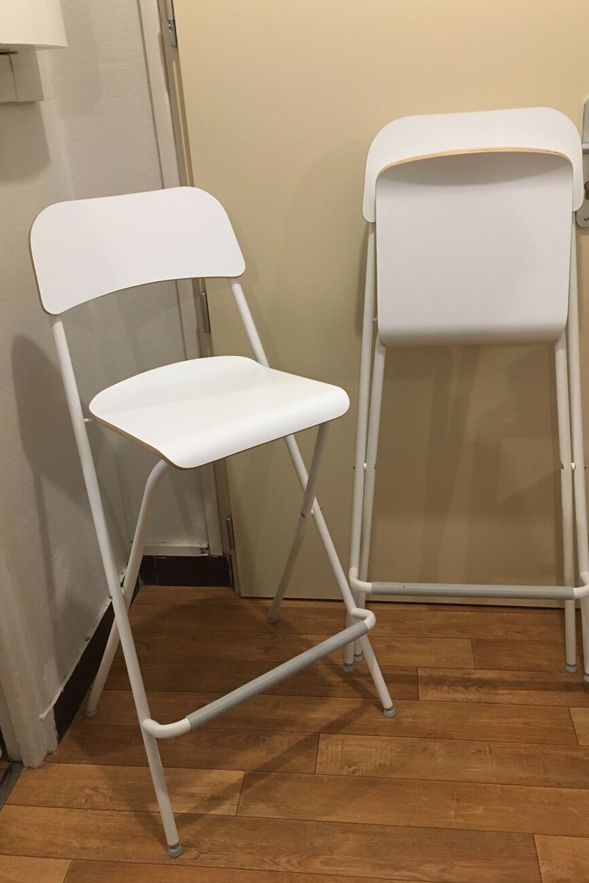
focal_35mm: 31
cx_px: 296
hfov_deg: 42.3
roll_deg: +3.9
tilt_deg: -23.4
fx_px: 761
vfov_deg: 60.3
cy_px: 432
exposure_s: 1/33
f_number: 2.2
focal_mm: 4.15
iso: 200
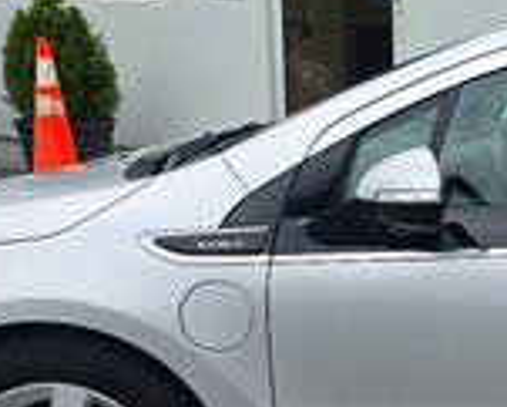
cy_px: 360
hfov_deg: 18.4
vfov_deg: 16.0
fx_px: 1426
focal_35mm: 95
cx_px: 705
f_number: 1.7
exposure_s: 1/120
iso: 16
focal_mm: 6.3
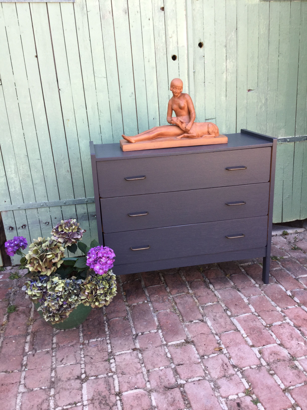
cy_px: 205
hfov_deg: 45.4
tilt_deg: -20.4
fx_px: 367
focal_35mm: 31
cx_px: 154
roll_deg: +2.0
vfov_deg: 58.4
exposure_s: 1/100
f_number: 2.4
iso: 32
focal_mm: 3.3
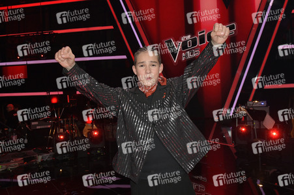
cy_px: 98
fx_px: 261
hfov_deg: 58.8
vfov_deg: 41.1
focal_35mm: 32
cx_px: 147
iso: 2500
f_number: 7.1
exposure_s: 1/200
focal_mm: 32
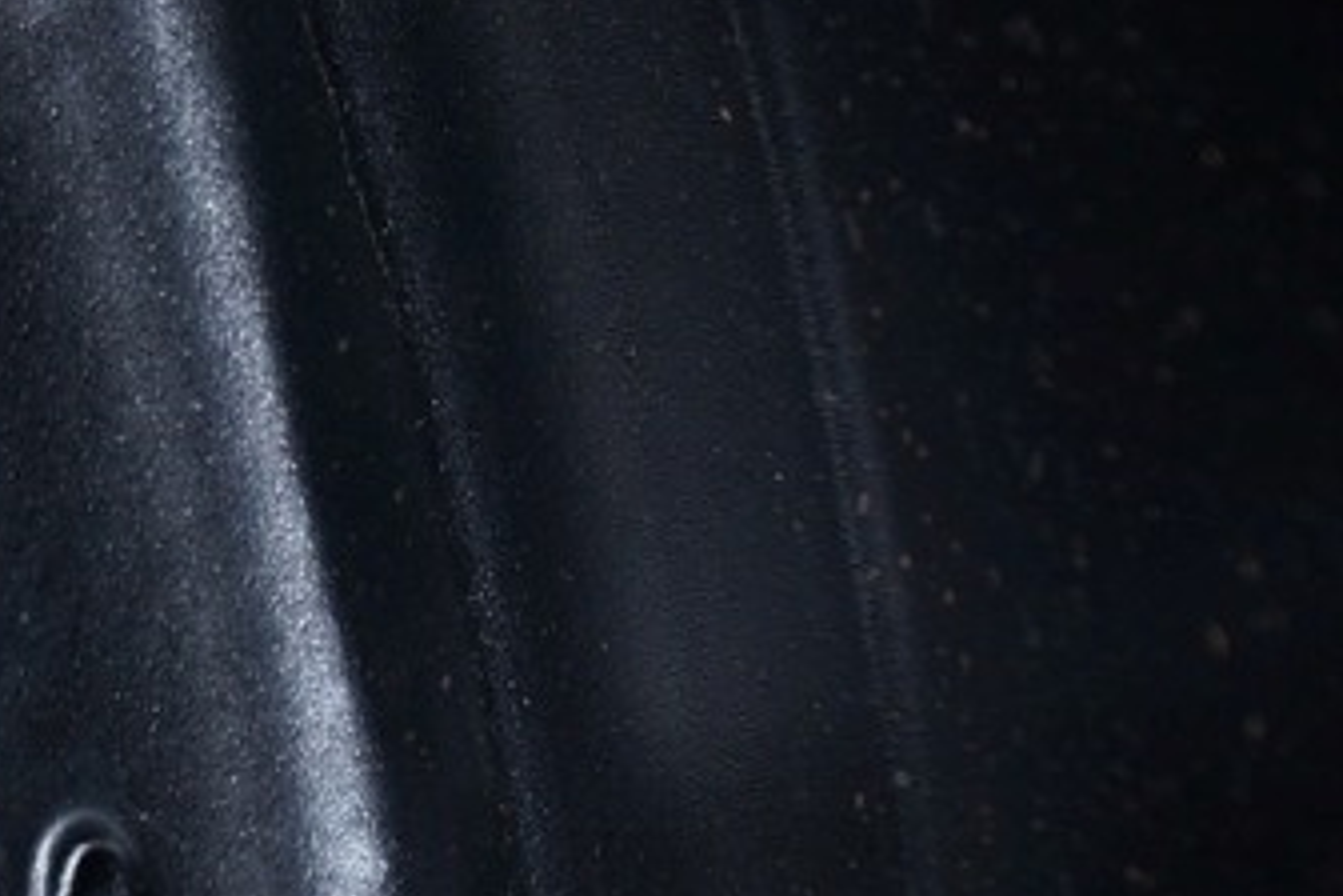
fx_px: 11713
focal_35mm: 314
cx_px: -1019
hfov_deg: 6.4
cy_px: 926
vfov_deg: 4.4
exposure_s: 1/125
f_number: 7.1
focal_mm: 55
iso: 250
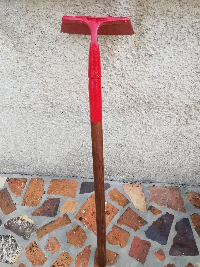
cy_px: 134
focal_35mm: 27
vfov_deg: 65.3
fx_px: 208
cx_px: 98
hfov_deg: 51.4
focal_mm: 3.21
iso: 50
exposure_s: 1/292
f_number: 2.2
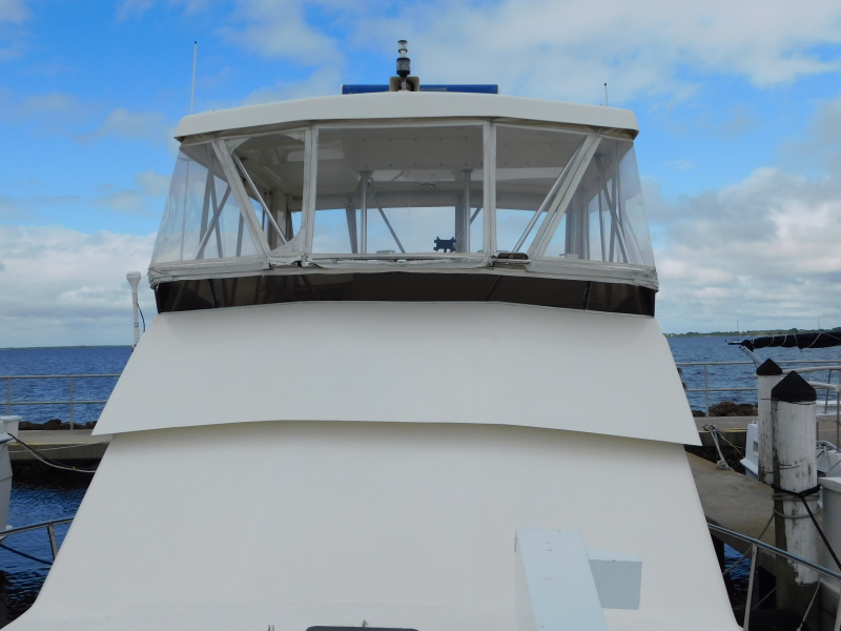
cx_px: 420
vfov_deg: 39.7
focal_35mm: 36
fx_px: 875
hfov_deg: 51.4
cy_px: 316
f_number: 7
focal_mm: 6.3
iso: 125
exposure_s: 1/640
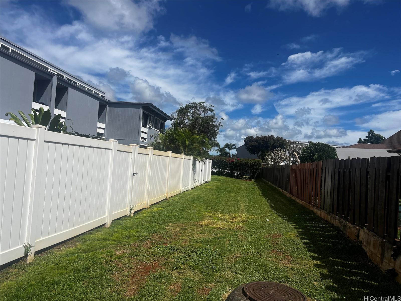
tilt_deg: +2.6
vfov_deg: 53.1
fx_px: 301
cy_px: 150
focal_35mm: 26
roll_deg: +0.3
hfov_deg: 67.3
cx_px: 200
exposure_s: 1/7353
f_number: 1.6
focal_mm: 5.1
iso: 50
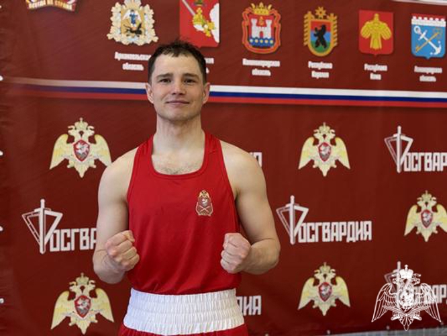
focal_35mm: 48
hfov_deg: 39.6
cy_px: 168
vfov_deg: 30.3
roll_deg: +0.4
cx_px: 224
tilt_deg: +0.3
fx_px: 620
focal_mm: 6.76
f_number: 1.78
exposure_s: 1/100
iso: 100
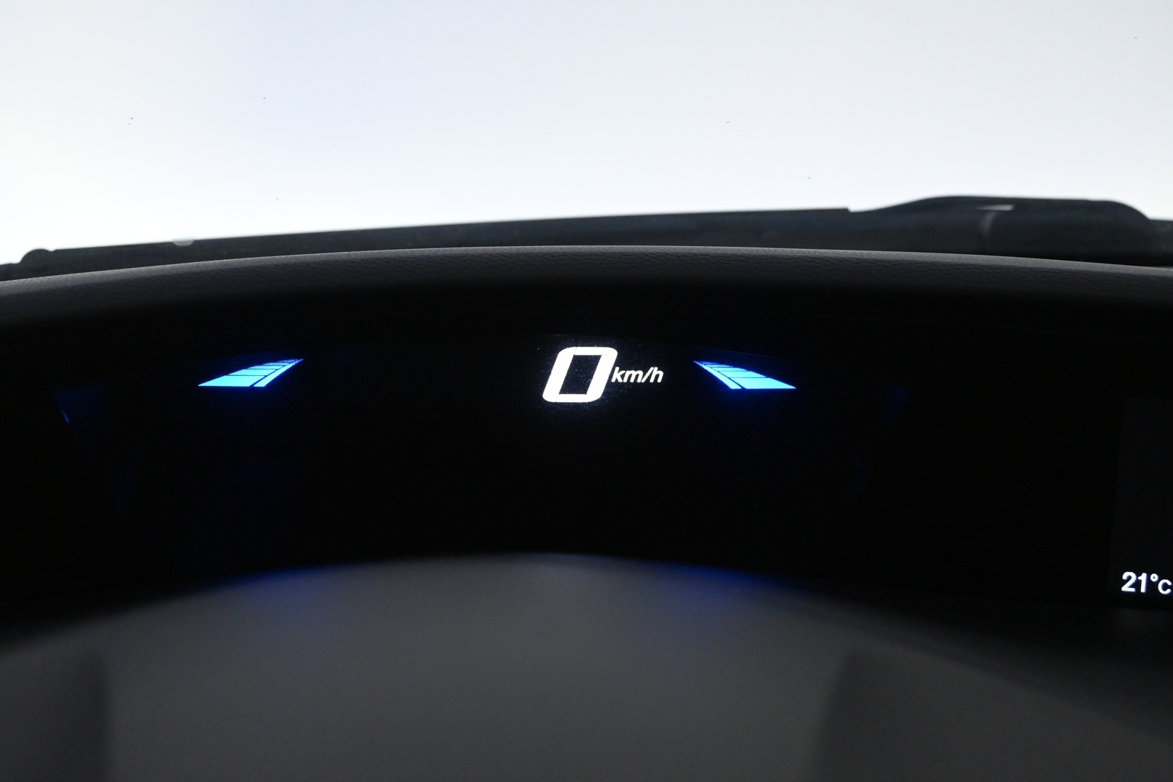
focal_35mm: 50
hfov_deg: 40.0
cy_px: 391
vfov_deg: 27.3
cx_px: 586
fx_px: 1613
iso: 2500
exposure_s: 1/100
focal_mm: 33
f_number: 5
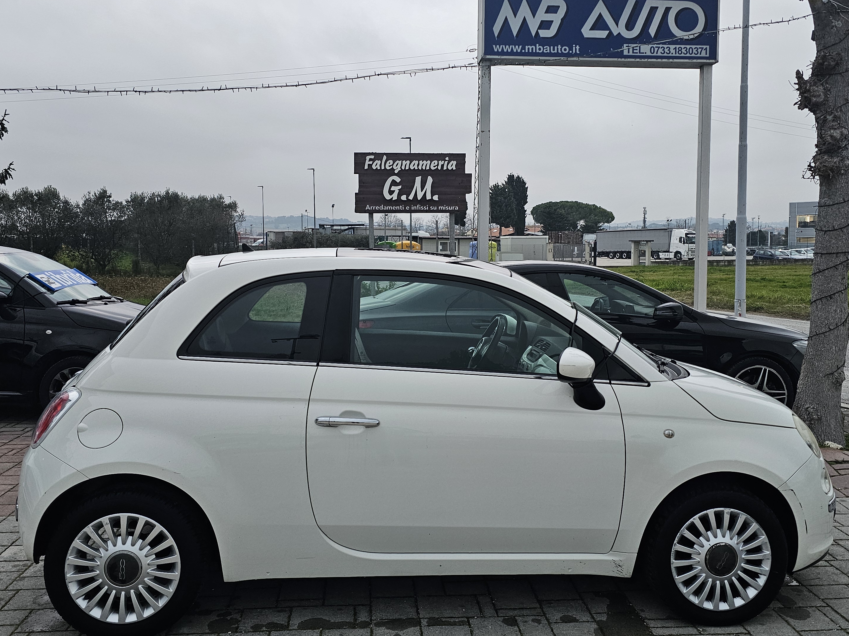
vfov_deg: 44.1
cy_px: 297
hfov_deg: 56.8
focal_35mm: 32
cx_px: 442
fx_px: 785
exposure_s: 1/100
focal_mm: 6.3
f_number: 1.7
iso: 160
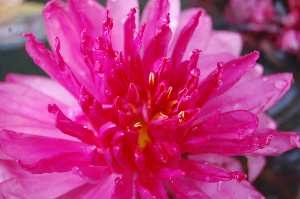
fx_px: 687
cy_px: 100
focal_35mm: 82
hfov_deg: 24.6
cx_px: 150
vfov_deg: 16.5
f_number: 5.6
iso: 280
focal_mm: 55
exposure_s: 1/125
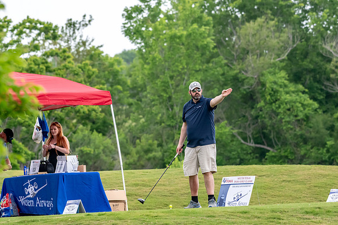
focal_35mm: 405
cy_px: 112
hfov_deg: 5.1
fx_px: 3803
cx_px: 169
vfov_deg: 3.4
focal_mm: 270
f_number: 5.6
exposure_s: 1/2000
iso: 1800
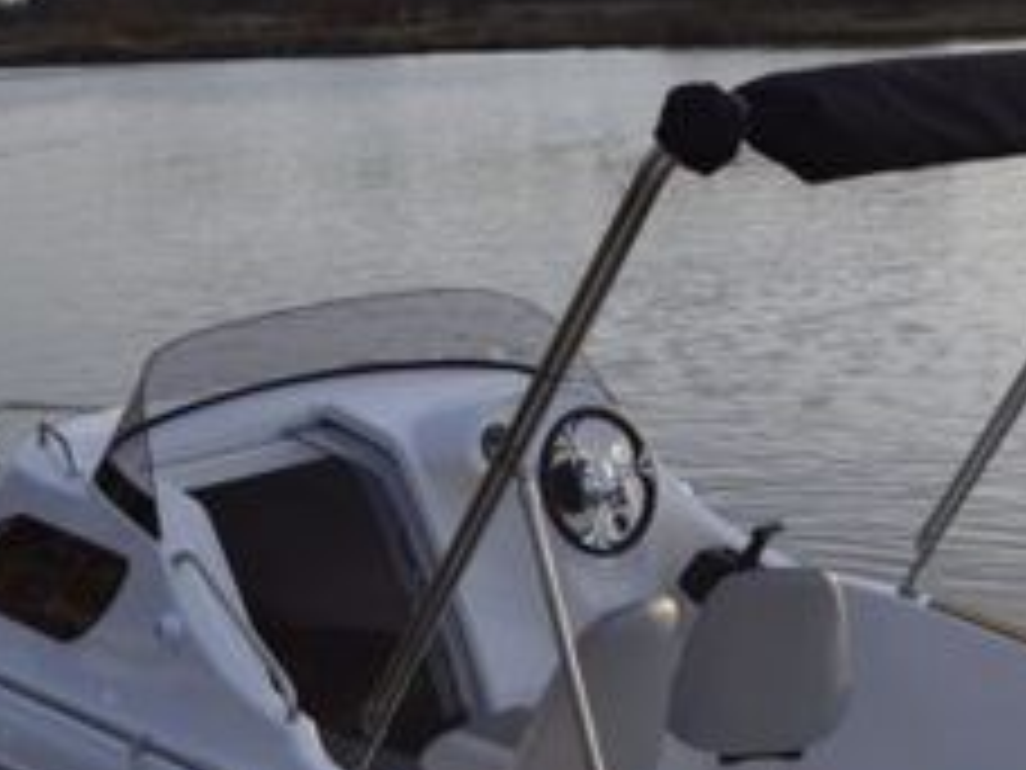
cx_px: 666
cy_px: 723
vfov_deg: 19.0
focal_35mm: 76
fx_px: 2253
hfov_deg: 25.6
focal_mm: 24
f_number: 9
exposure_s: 1/320
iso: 200
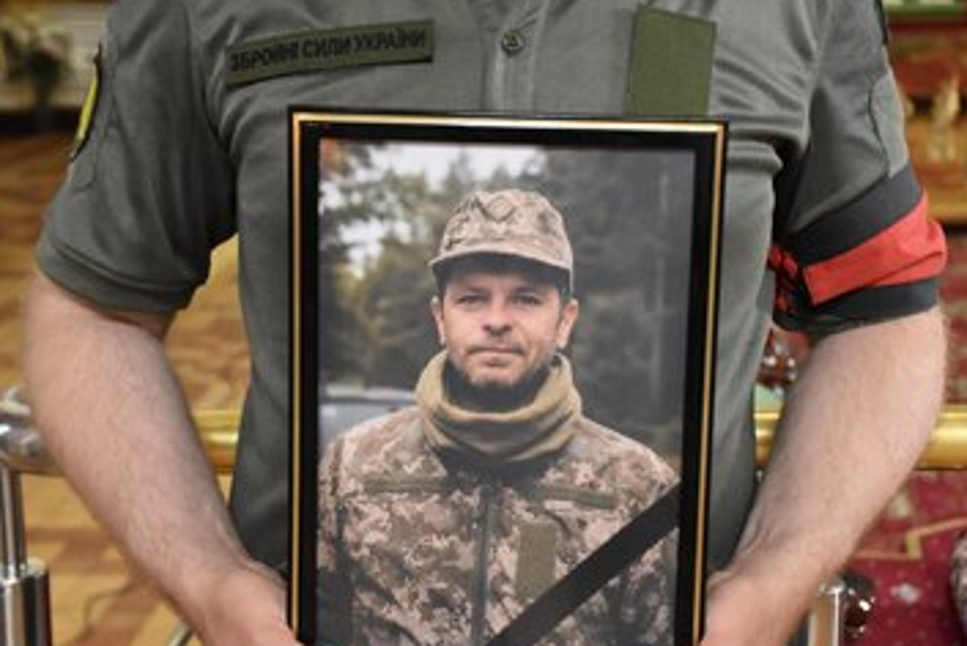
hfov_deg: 29.6
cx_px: 490
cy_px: 349
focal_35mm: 68
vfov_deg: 20.1
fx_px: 1828
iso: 5000
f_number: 4.5
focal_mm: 40
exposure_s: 1/60
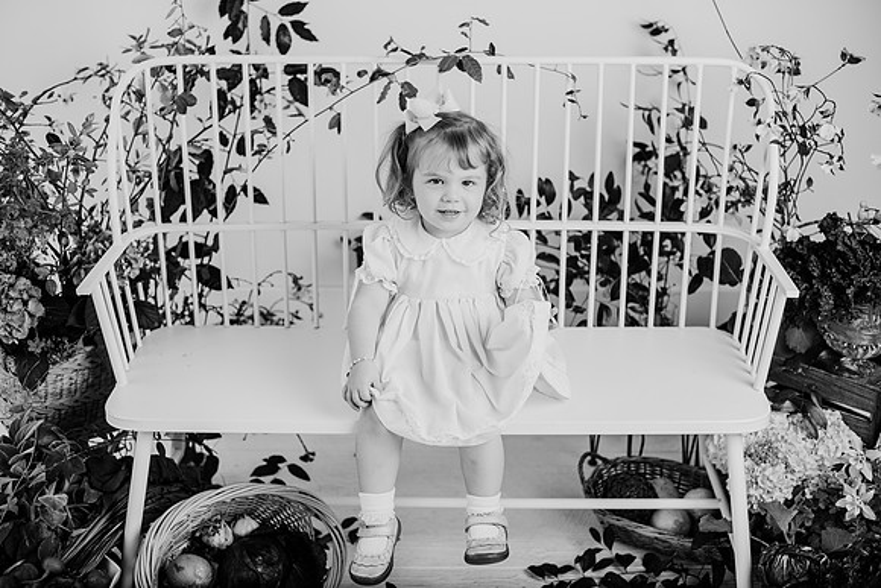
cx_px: 440
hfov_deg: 39.6
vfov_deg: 27.0
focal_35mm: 50
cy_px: 294
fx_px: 1224
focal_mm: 50
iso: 200
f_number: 2.8
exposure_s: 1/250
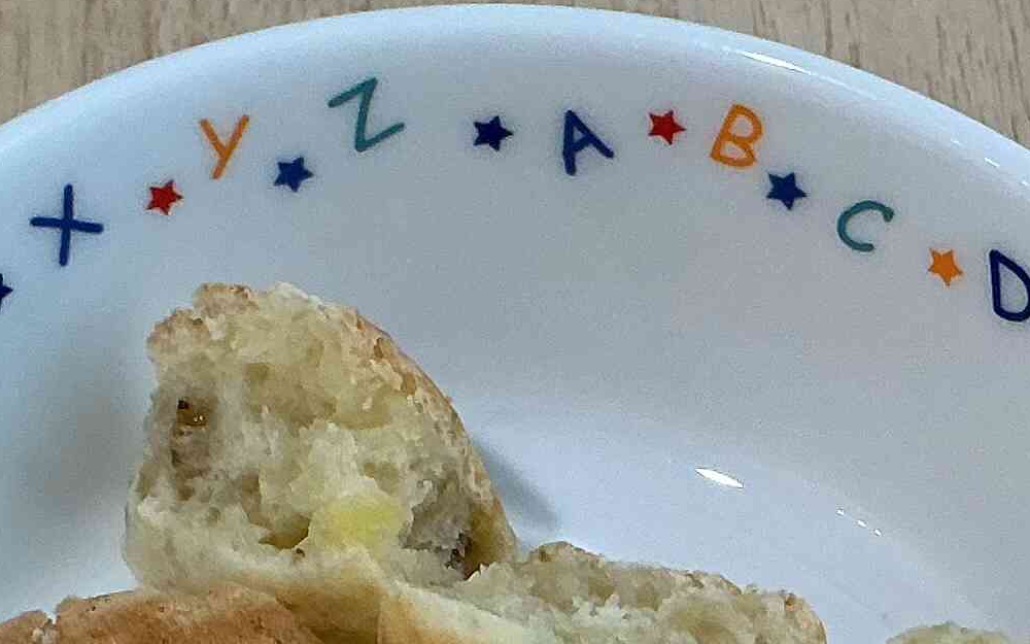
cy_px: 702
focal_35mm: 124
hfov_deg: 16.8
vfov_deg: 10.4
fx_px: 3481
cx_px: 473
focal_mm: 3
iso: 64
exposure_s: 1/60
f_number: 1.8
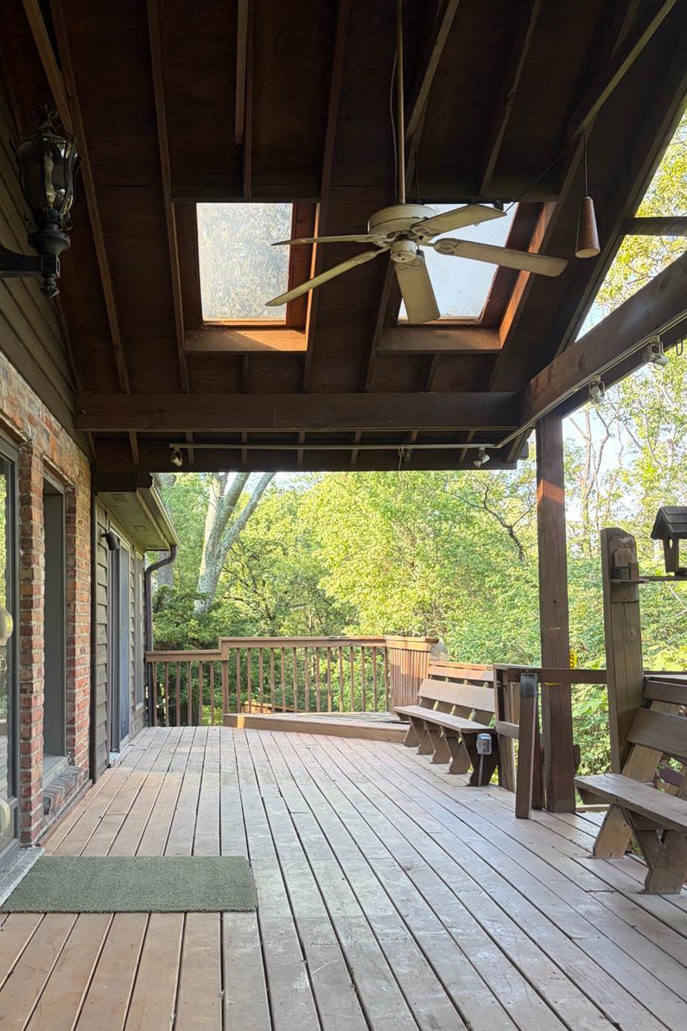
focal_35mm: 34
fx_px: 973
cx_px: 242
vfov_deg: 55.7
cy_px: 569
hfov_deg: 38.5
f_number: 1.6
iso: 64
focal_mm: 5.96
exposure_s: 1/121
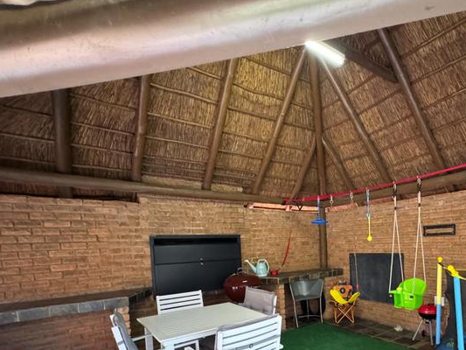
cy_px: 259
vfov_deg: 60.3
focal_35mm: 21
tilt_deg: -2.5
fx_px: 283
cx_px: 338
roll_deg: +1.8
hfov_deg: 74.4
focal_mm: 2.22
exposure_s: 1/44
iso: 1250
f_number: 2.2
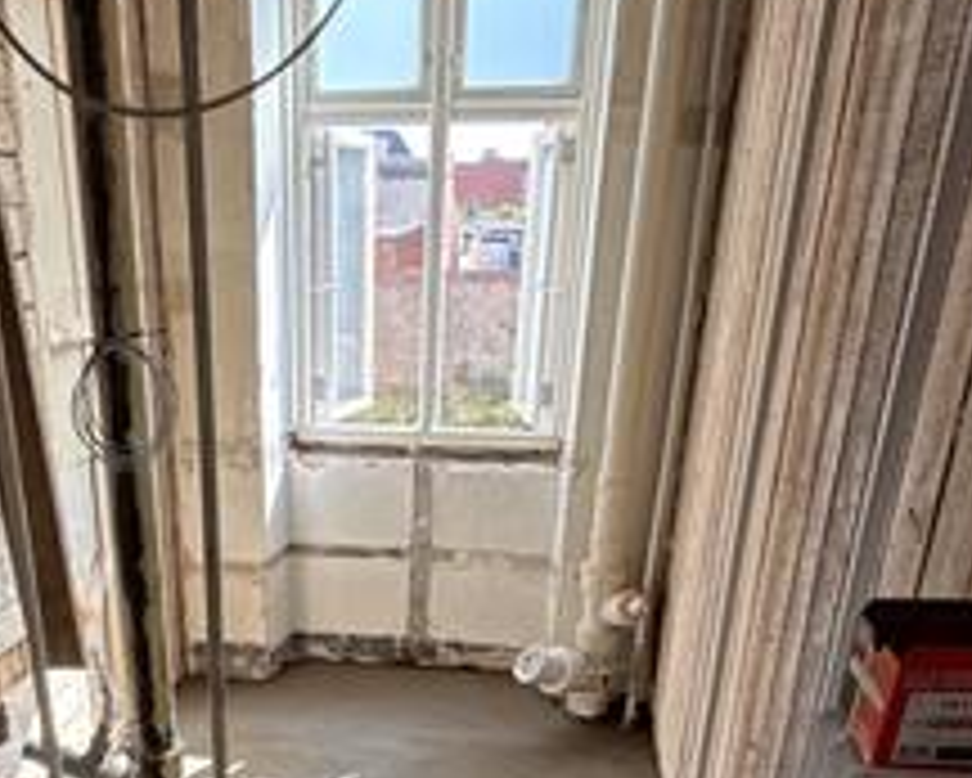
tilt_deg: -26.5
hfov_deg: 47.2
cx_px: 328
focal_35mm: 38
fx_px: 1094
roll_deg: -0.3
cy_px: 778
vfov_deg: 35.4
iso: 64
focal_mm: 2.22
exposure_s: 1/134
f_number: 2.2
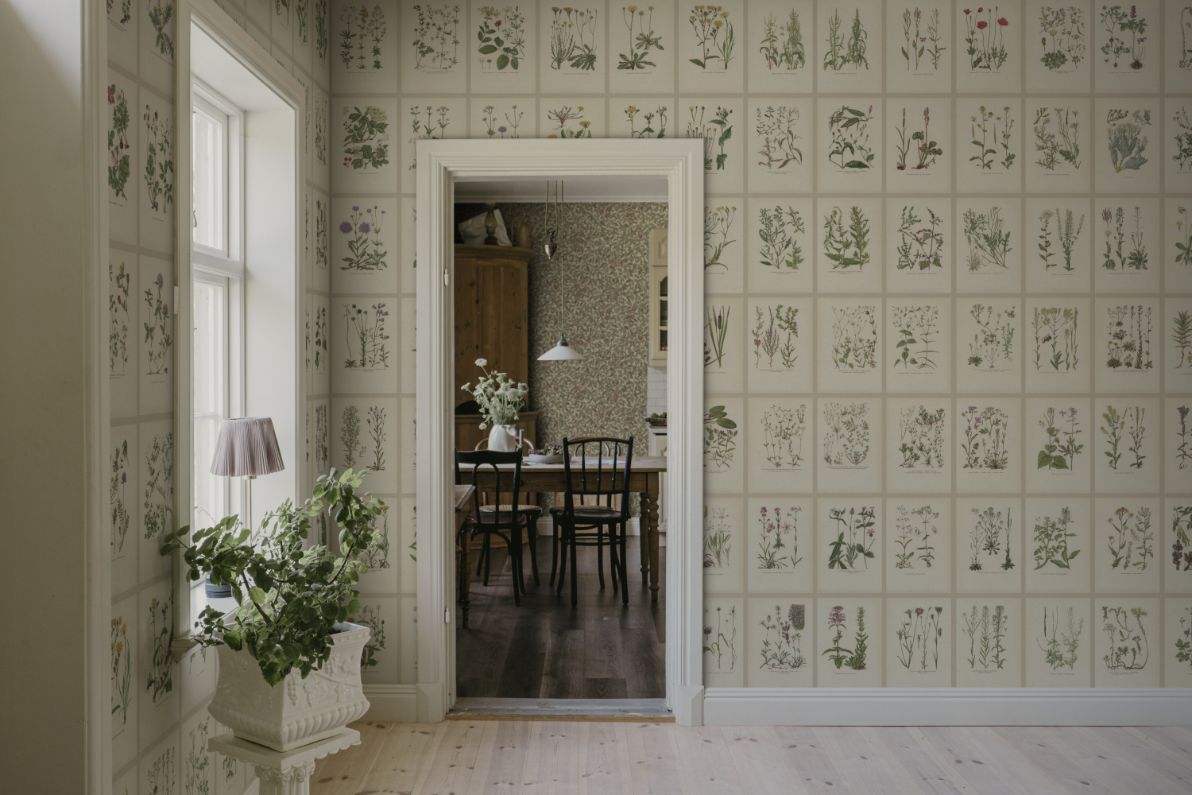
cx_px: 596
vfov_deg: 37.9
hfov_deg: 54.4
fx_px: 1159
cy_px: 398
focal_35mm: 35
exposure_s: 1/40
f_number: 5
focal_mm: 35
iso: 500
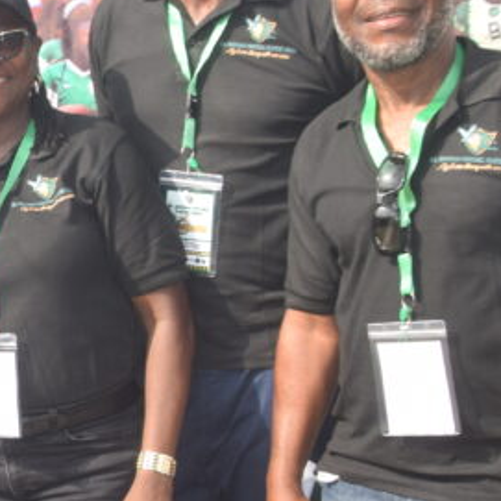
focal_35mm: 106
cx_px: -312
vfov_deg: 16.4
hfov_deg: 14.9
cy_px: 262
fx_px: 1736
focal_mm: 22
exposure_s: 1/125
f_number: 7.1
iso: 100
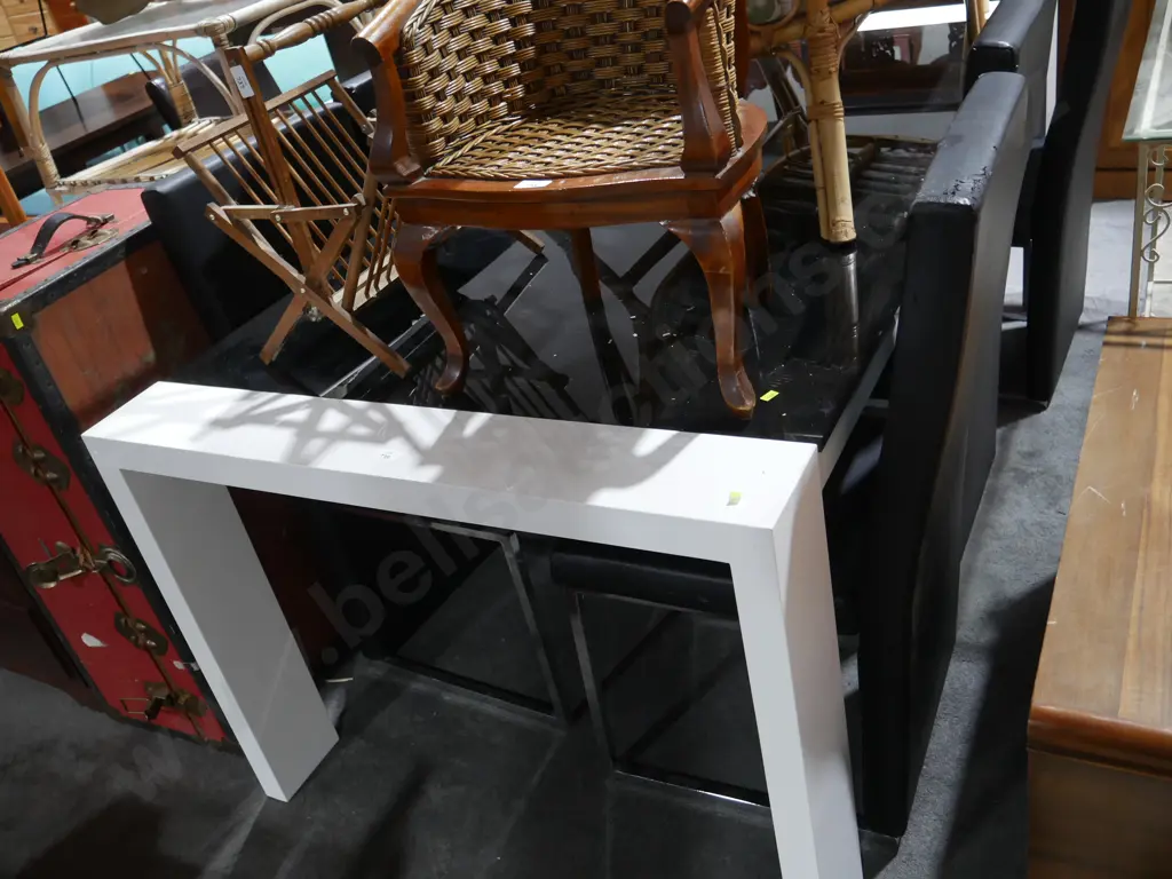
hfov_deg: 56.8
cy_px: 440
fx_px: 1083
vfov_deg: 44.2
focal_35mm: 32
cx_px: 586
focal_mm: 16
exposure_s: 1/60
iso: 640
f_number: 3.6
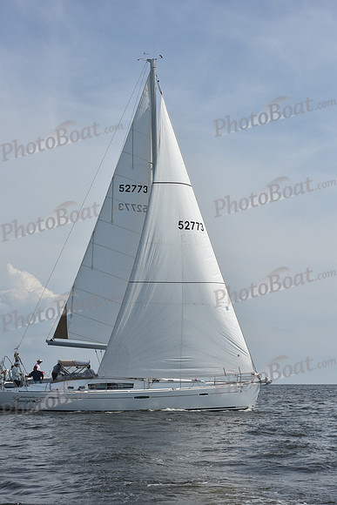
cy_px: 252
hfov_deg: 19.5
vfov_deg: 28.8
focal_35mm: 70
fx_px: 982
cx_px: 168
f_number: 10
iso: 320
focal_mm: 70
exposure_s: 1/1250
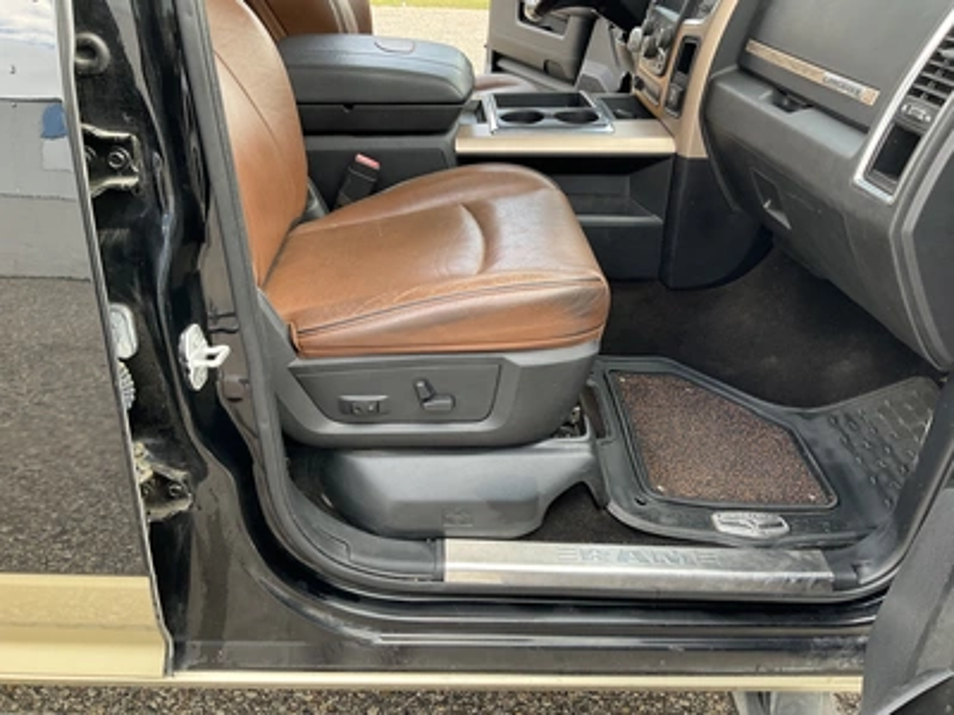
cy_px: 358
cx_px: 477
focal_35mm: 29
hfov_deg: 61.7
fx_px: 799
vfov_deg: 48.2
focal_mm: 3
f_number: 1.8
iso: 50
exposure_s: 1/122
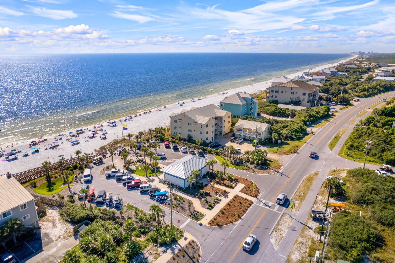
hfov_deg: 78.6
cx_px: 198
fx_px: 241
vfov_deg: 57.2
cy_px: 132
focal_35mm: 22
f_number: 2.8
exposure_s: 1/3000
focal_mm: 8.38
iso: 100
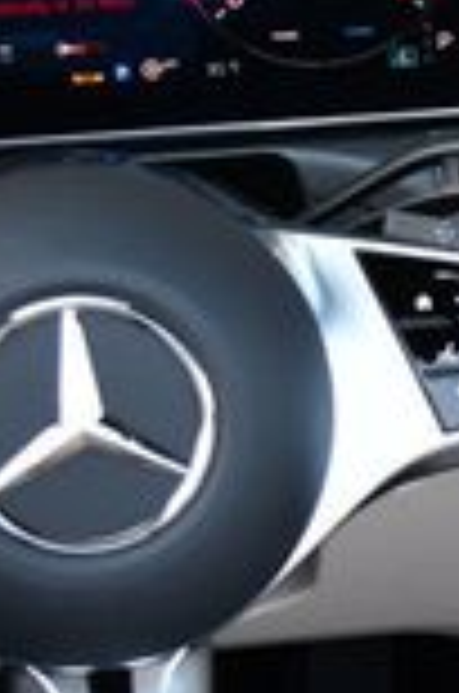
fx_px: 2882
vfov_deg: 13.7
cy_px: 410
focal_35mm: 150
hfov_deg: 8.5
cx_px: 1035
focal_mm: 18
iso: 450
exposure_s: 1/250
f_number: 3.5
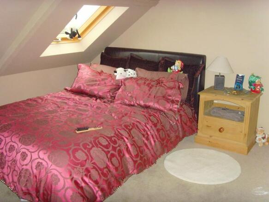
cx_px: 134
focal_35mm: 39
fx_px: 303
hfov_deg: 47.9
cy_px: 101
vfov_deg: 36.8
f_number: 3.5
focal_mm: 6.6
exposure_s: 1/45
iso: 400
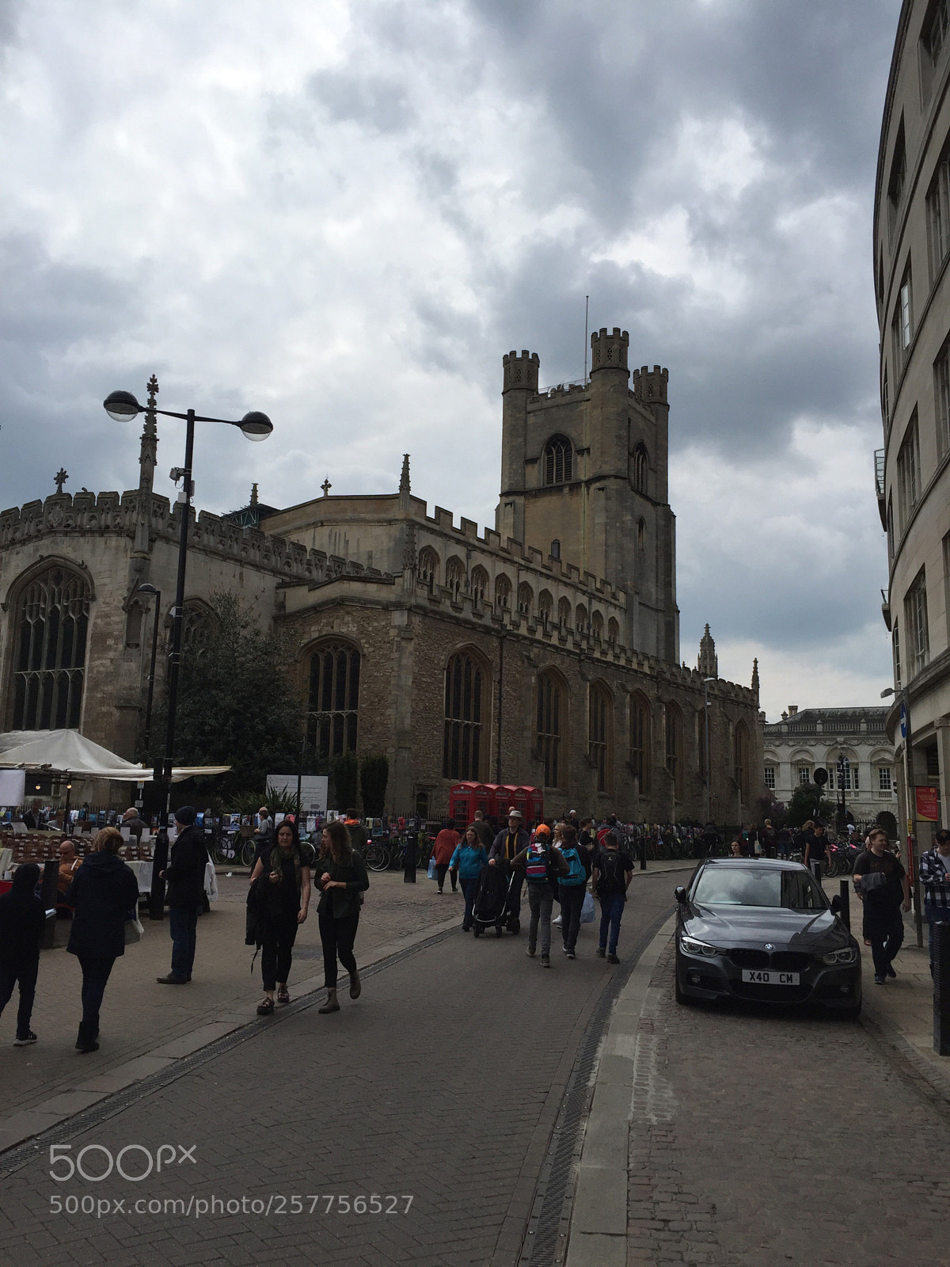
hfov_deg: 48.2
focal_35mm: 29
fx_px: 1061
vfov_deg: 61.7
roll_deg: -1.6
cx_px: 475
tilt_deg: +10.8
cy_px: 634
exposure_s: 1/5650
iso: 32
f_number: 2.2
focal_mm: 4.15
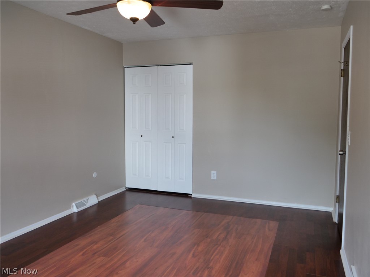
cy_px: 138
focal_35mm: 30
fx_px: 321
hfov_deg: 60.0
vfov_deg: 46.8
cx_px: 185
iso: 800
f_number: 3
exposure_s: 1/60
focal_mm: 15
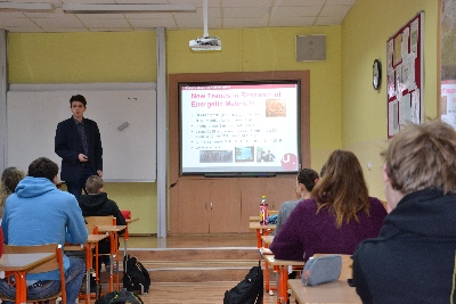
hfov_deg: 33.4
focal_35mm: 60
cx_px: 228
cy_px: 152
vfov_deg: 22.6
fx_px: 760
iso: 720
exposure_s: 1/60
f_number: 4.5
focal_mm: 40
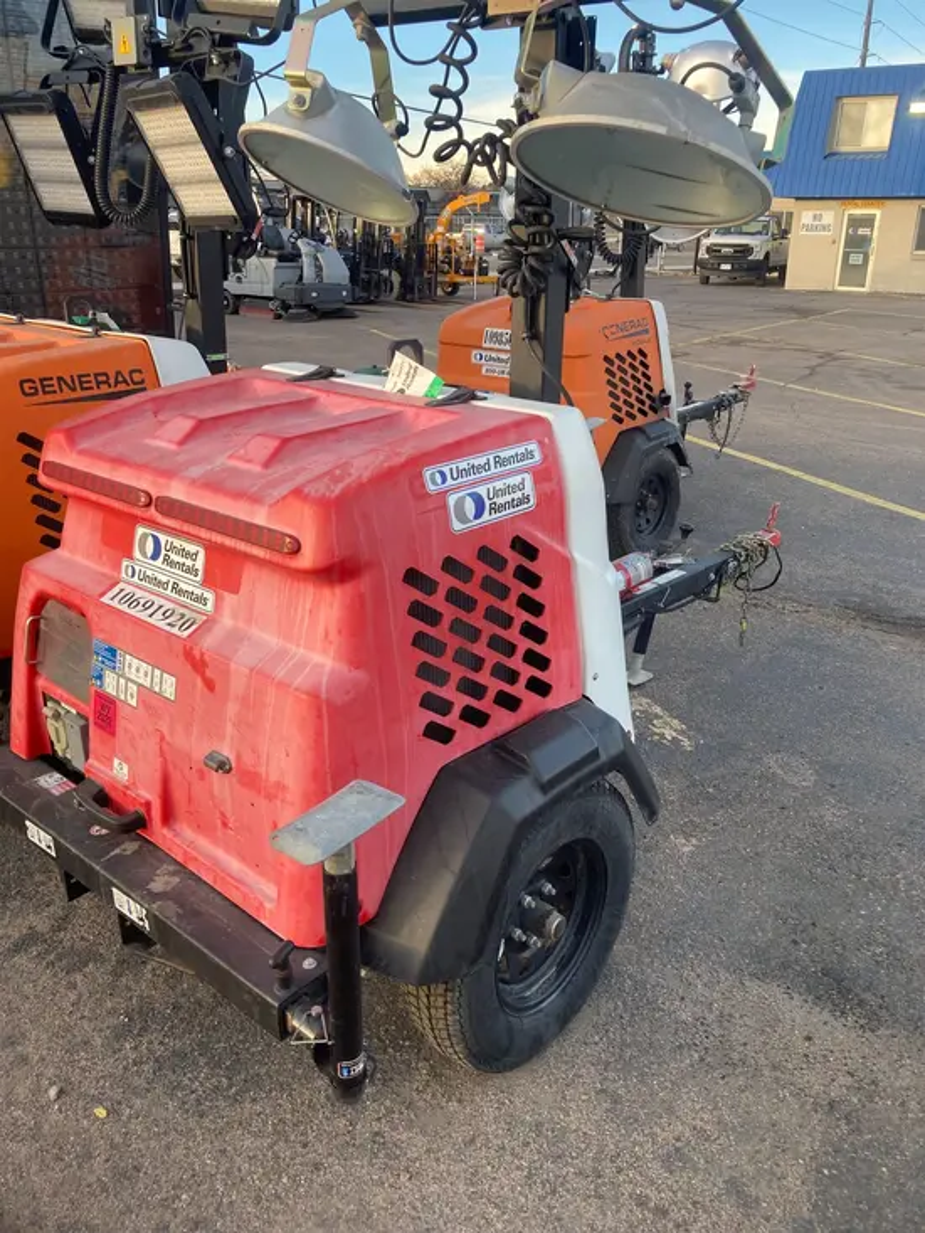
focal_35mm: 28
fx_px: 997
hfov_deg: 49.8
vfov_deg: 63.4
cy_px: 616
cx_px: 462
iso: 25
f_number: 1.8
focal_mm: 3.99
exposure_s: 1/121
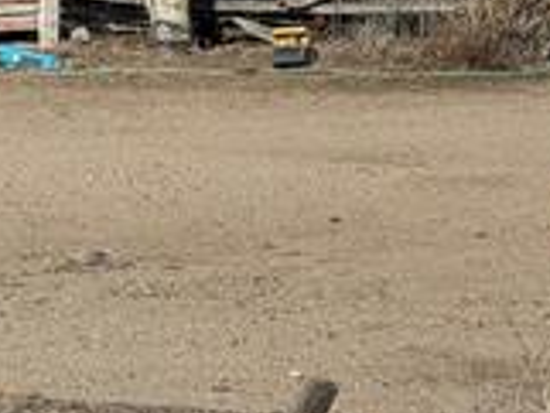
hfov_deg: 10.3
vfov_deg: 7.6
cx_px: 328
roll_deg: -1.0
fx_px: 3037
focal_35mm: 191
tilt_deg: +3.2
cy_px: -328
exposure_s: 1/7937
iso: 64
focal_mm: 6.76
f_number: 1.78
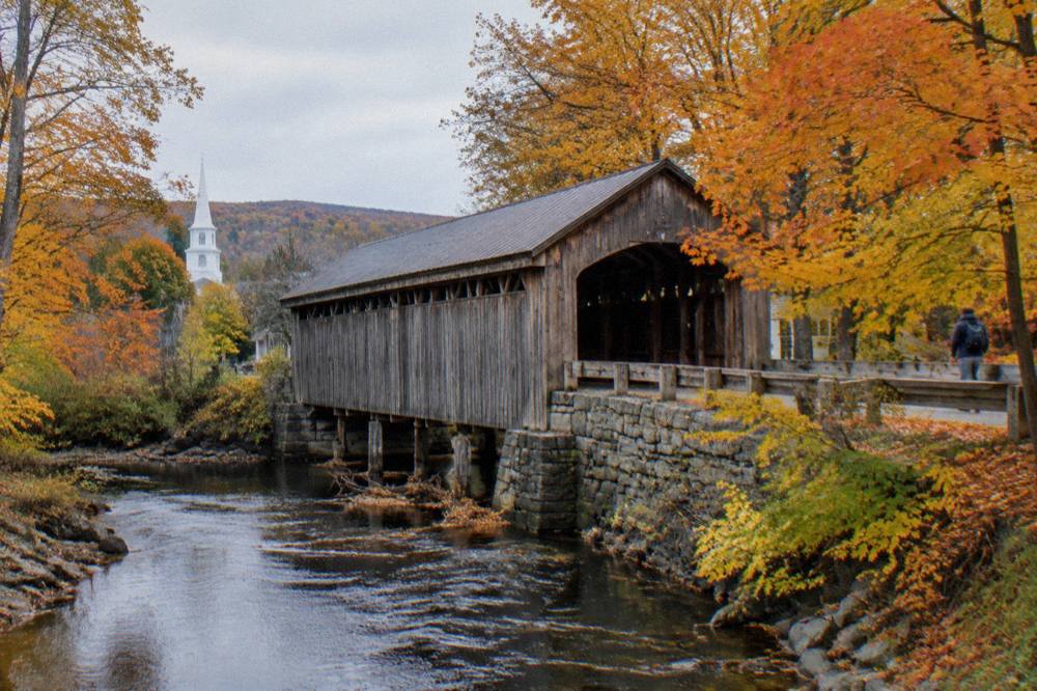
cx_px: 518
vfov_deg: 35.9
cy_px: 346
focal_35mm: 37
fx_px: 1065
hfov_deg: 51.9
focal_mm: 37
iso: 320
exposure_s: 1/1000
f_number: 4
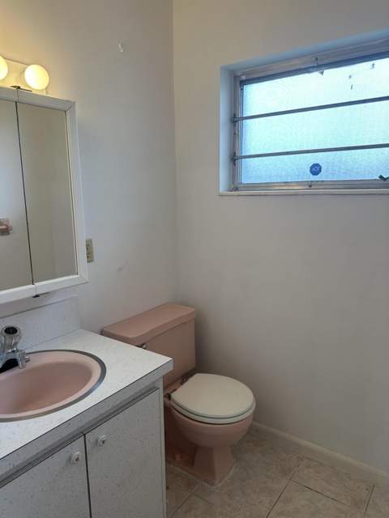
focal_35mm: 24
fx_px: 360
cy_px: 259
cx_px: 194
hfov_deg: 56.8
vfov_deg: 71.6
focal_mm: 6.86
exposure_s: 1/167
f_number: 1.78
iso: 80
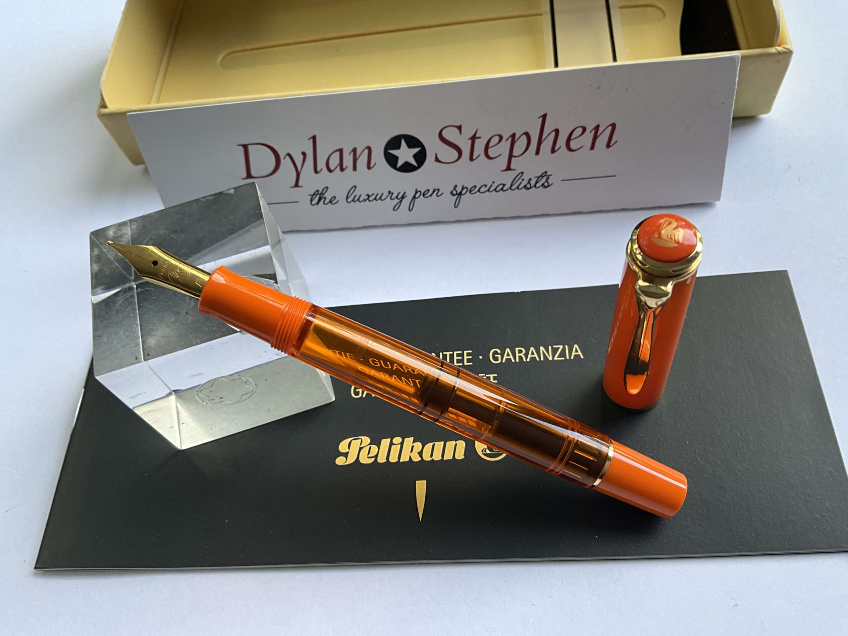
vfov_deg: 48.2
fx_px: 710
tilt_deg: -58.0
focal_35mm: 29
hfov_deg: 61.7
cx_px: 424
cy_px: 318
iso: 50
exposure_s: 1/122
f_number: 1.8
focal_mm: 3
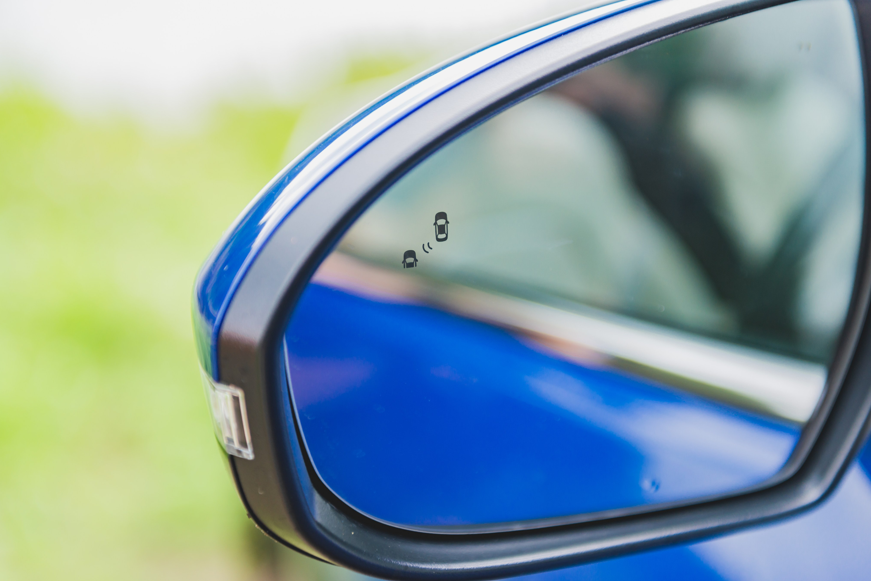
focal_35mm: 71
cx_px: 430
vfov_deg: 19.2
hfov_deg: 28.5
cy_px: 287
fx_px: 1718
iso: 200
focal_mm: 70
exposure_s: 1/200
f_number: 2.8
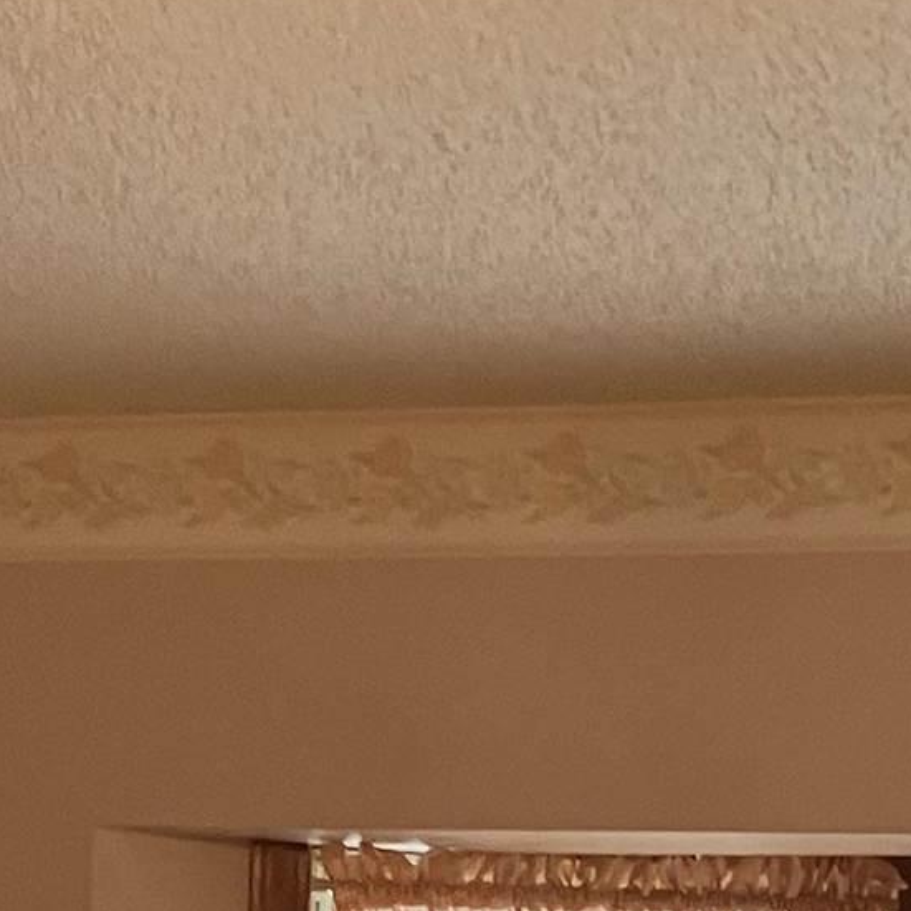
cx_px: 971
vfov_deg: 11.6
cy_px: 1724
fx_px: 4109
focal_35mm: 138
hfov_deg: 12.5
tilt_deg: -4.6
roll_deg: -2.6
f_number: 1.8
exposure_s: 1/60
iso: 64
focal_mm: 3.99
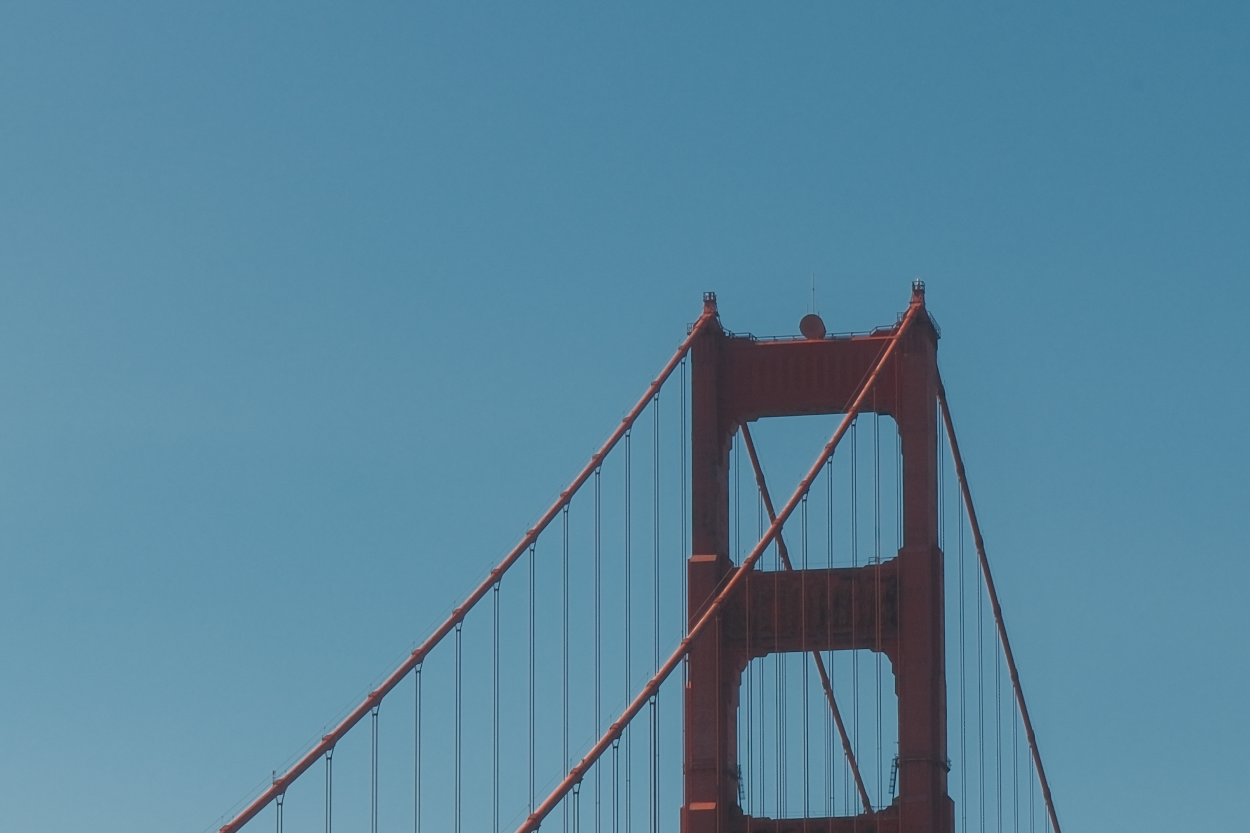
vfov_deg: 9.3
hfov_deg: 14.0
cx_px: 1146
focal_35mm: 145
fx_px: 5034
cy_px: 996
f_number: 11
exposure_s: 1/100
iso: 80
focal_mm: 33
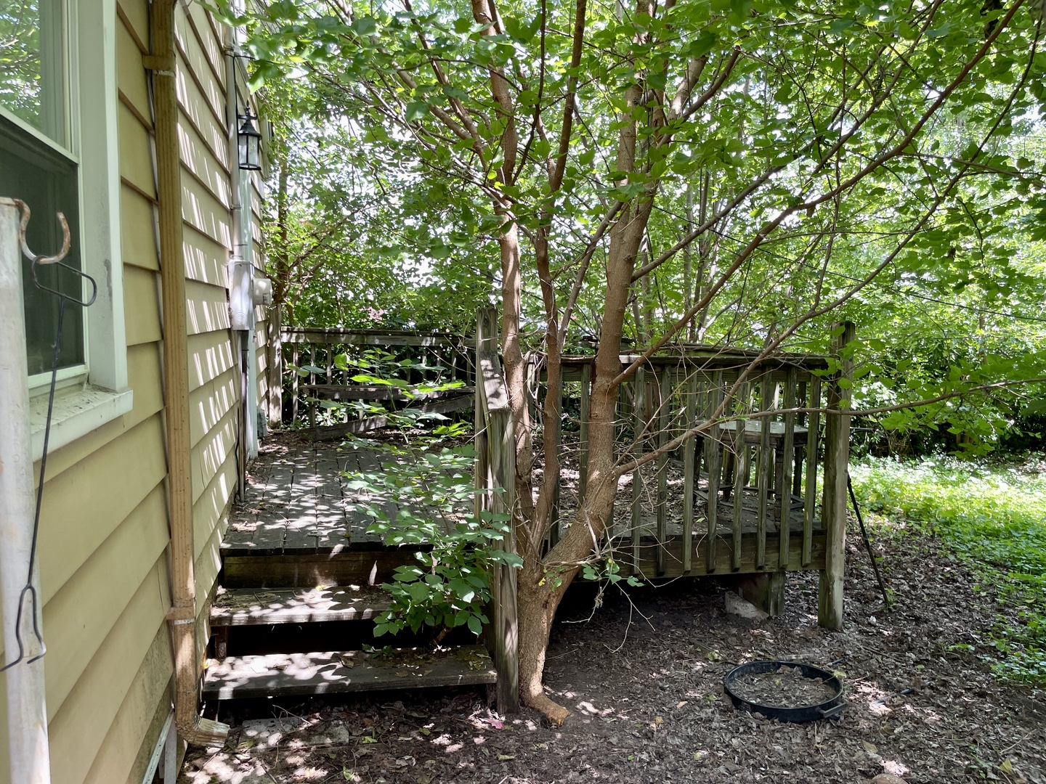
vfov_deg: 53.1
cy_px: 392
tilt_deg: -5.1
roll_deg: -1.5
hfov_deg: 67.3
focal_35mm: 26
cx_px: 523
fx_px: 786
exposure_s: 1/121
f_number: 1.6
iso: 40
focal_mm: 4.2
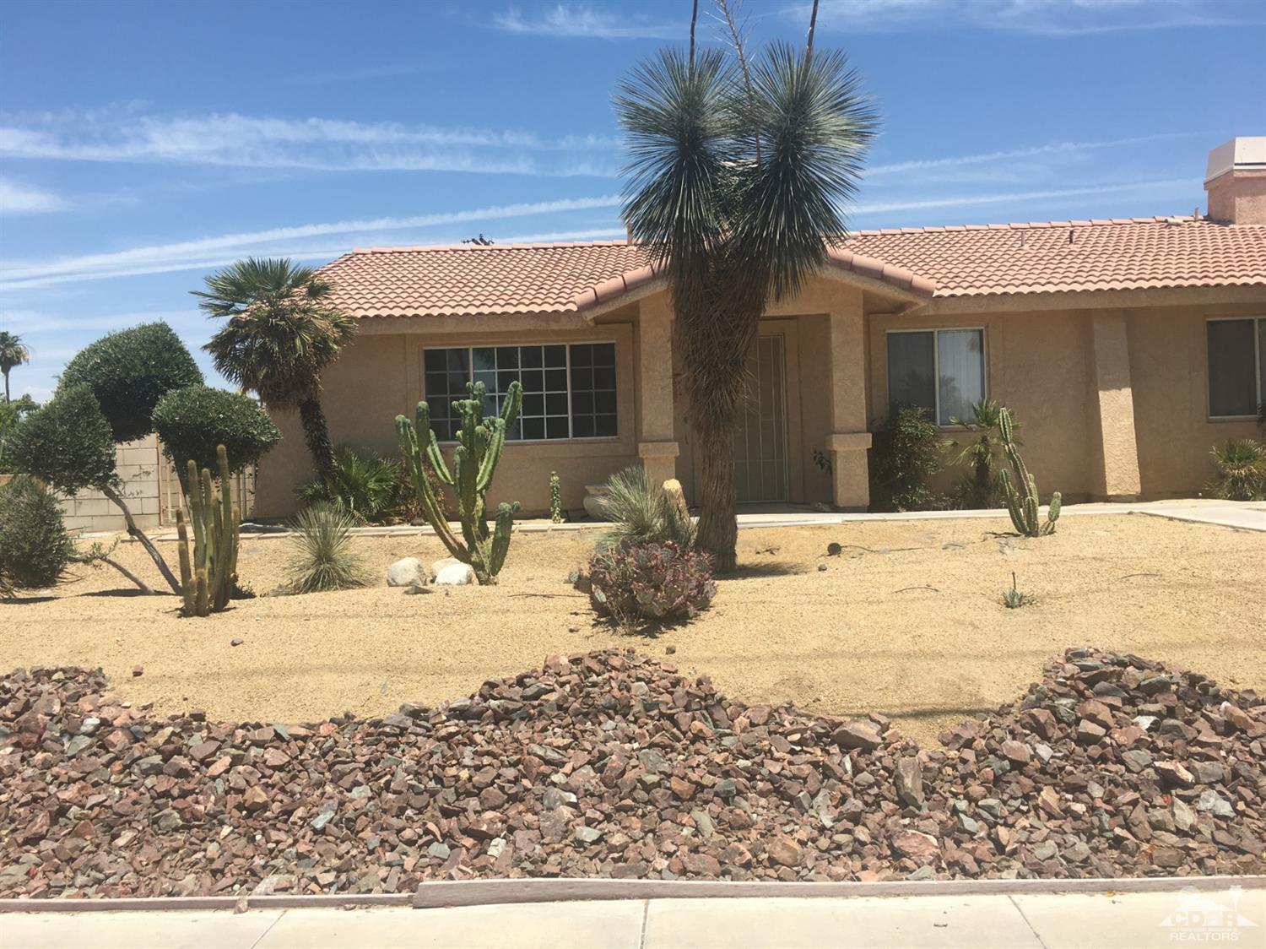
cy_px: 474
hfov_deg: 61.7
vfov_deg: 48.2
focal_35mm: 29
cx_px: 633
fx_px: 1060
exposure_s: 1/1603
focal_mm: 4.15
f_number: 2.2
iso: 25
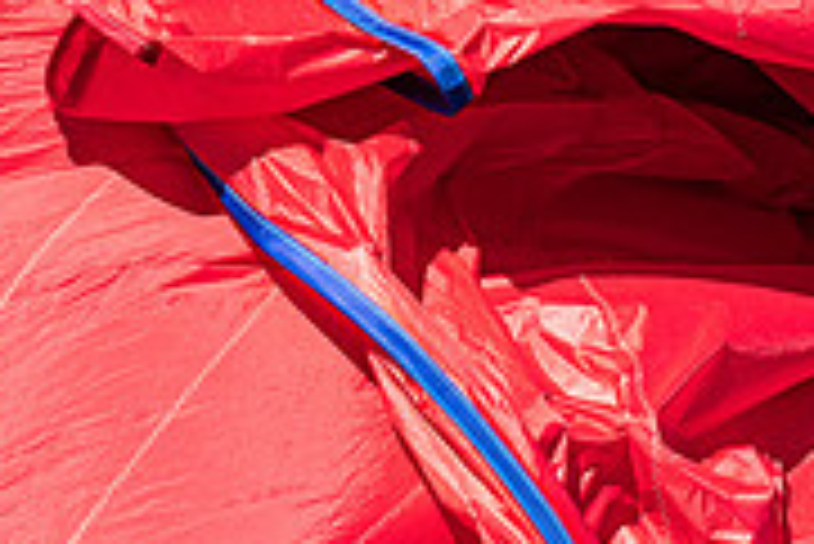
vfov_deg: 0.9
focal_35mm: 1532
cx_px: 373
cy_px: 798
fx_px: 34667
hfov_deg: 1.3
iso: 320
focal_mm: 300
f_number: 5
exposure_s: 1/1600
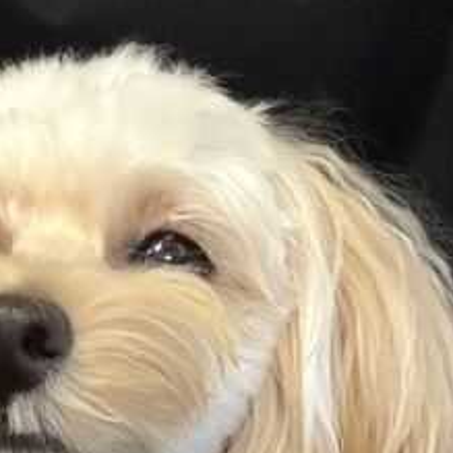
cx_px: -89
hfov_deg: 14.0
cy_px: 910
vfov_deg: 12.6
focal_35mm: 121
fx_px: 1791
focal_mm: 2.71
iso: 250
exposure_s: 1/50
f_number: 1.9
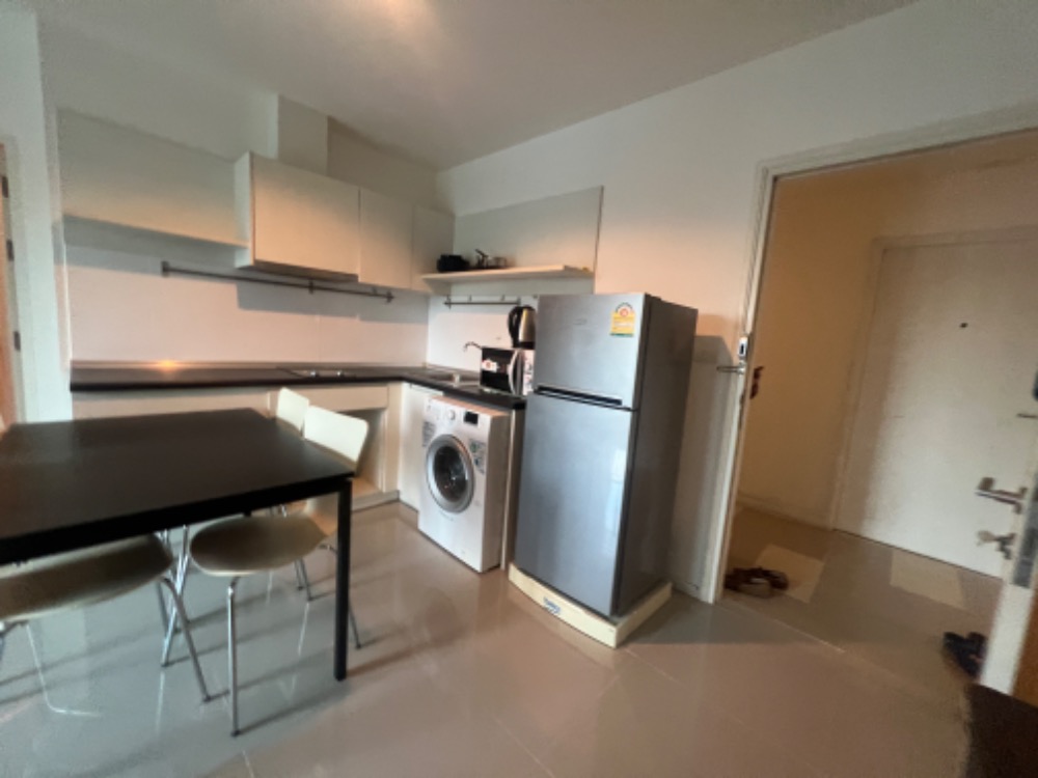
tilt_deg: -7.4
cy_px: 389
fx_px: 390
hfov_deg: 106.2
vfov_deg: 89.9
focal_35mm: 13
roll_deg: -4.4
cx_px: 519
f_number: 1.8
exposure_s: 1/50
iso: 400
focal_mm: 1.57
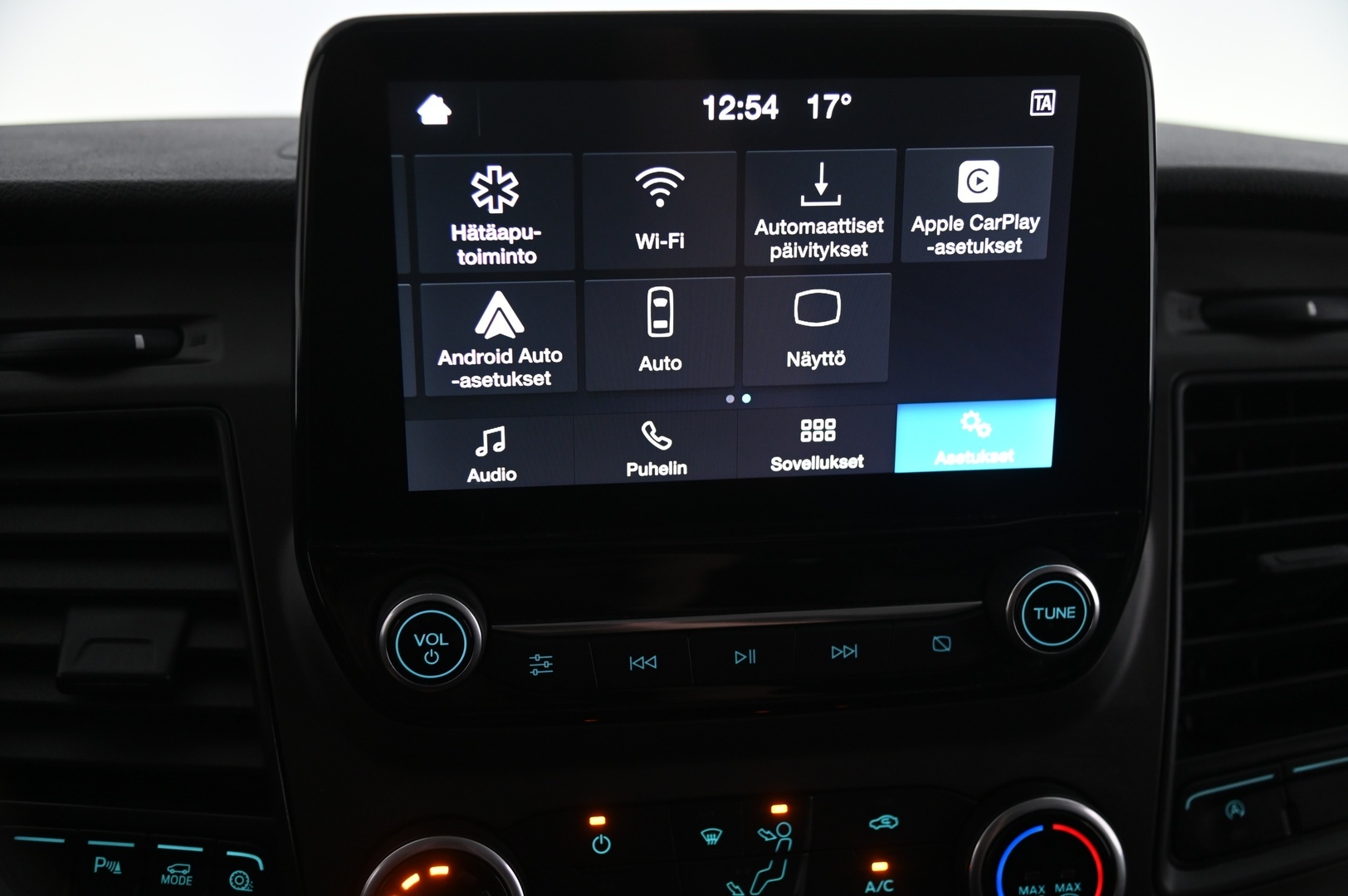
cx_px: 674
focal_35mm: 46
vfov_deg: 29.2
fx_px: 1721
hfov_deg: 42.8
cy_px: 448
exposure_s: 1/50
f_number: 4
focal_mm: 46
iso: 2000
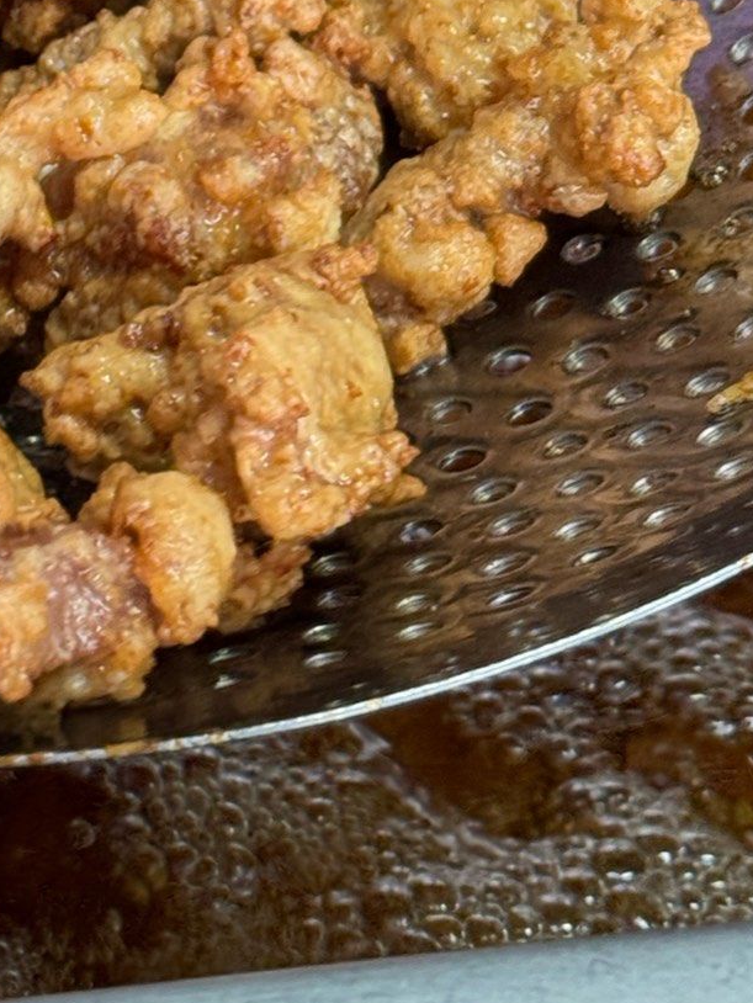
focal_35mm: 161
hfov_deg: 9.1
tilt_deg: -42.5
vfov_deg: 12.2
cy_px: 81
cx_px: -230
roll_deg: -5.3
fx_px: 4667
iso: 100
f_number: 1.78
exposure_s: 1/50
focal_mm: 6.76
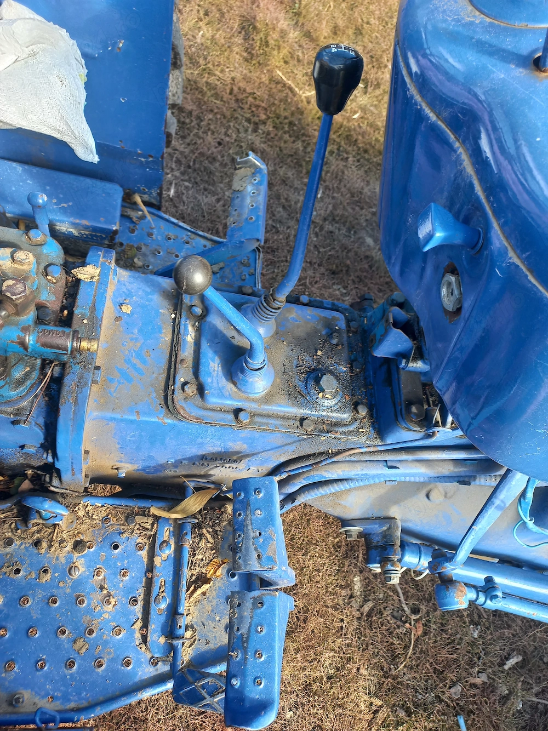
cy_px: 366
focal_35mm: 25
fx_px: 528
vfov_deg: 69.4
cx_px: 274
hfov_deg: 54.9
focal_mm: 4.6
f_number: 1.8
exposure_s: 1/100
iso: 40
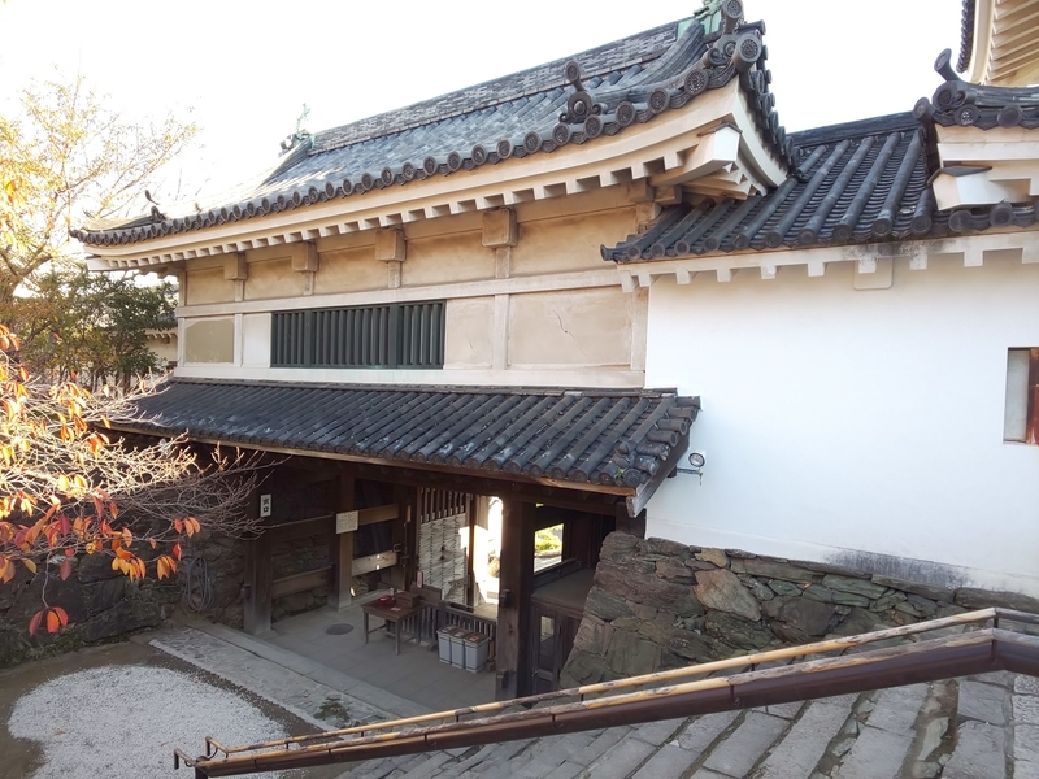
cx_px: 520
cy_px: 390
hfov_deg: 81.7
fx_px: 600
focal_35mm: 20
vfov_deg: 66.0
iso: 41
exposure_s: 1/120
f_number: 1.94
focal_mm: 3.45
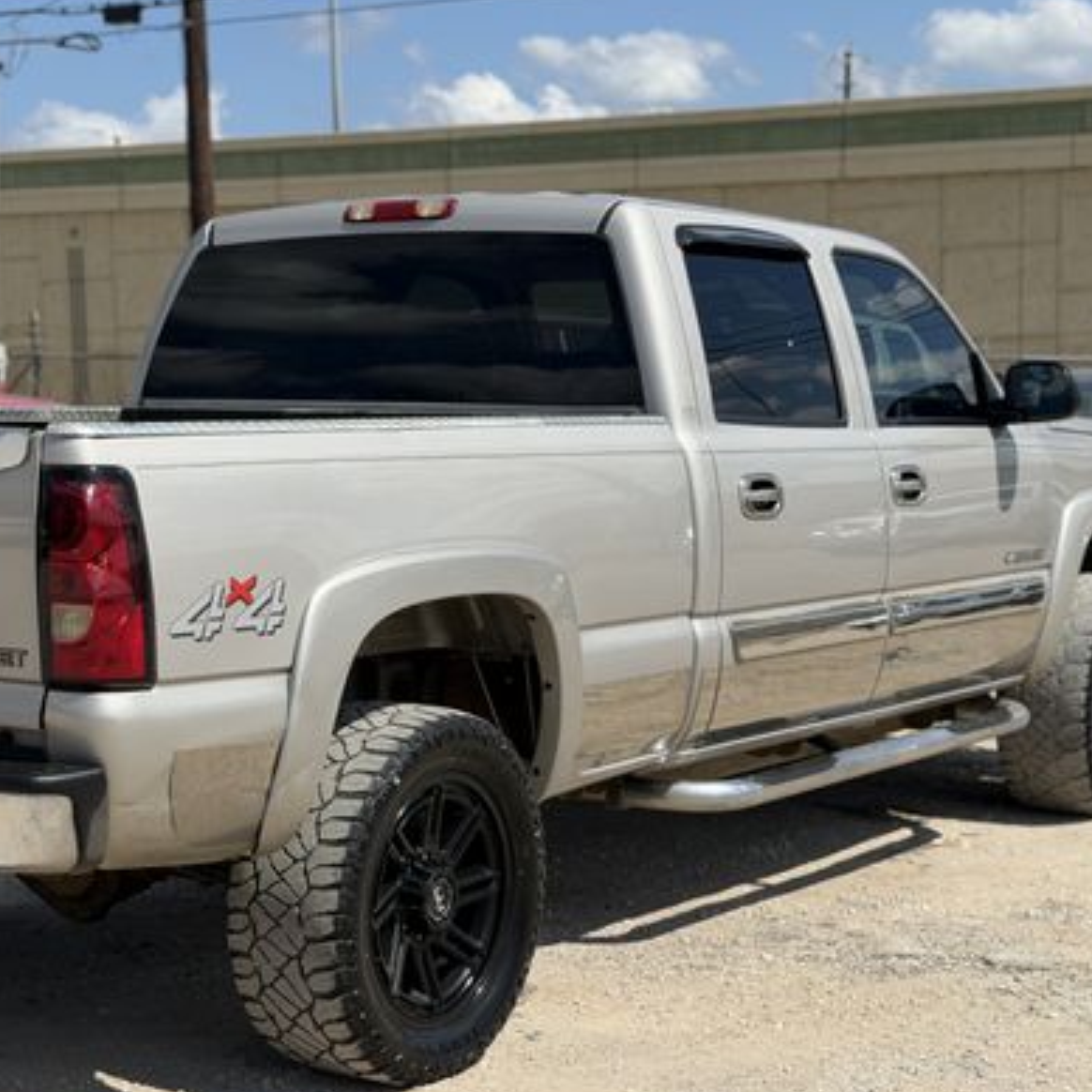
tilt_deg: -6.2
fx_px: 2498
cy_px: 594
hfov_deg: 24.5
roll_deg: +2.8
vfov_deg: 24.6
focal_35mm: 70
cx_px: 312
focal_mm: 6.76
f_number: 1.78
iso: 64
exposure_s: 1/6024
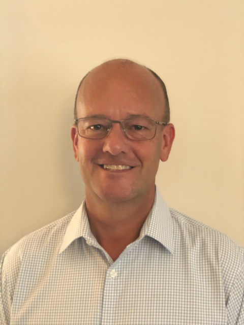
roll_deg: +1.5
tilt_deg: +3.2
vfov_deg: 33.8
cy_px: 162
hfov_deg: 25.7
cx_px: 122
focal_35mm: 57
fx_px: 536
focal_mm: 6.6
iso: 800
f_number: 2.8
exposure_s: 1/30
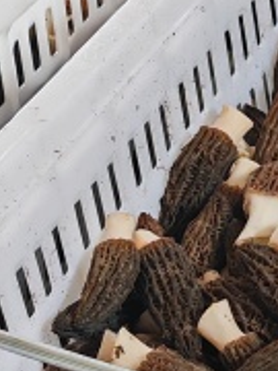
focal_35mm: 160
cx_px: 420
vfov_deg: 12.3
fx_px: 1713
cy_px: 230
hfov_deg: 9.0
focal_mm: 7.62
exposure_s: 1/100
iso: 200
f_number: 1.6
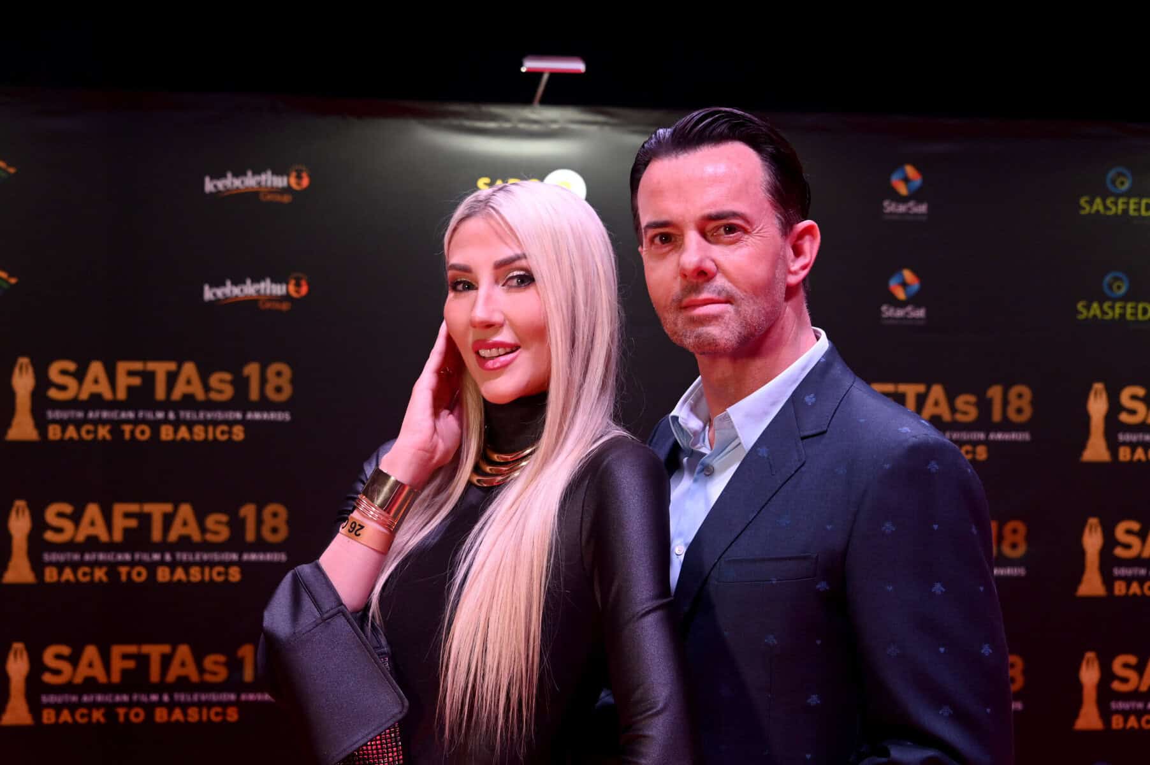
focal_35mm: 68
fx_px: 2171
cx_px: 575
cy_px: 382
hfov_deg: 29.7
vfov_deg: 20.0
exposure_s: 1/60
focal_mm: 68
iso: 2000
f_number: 6.3
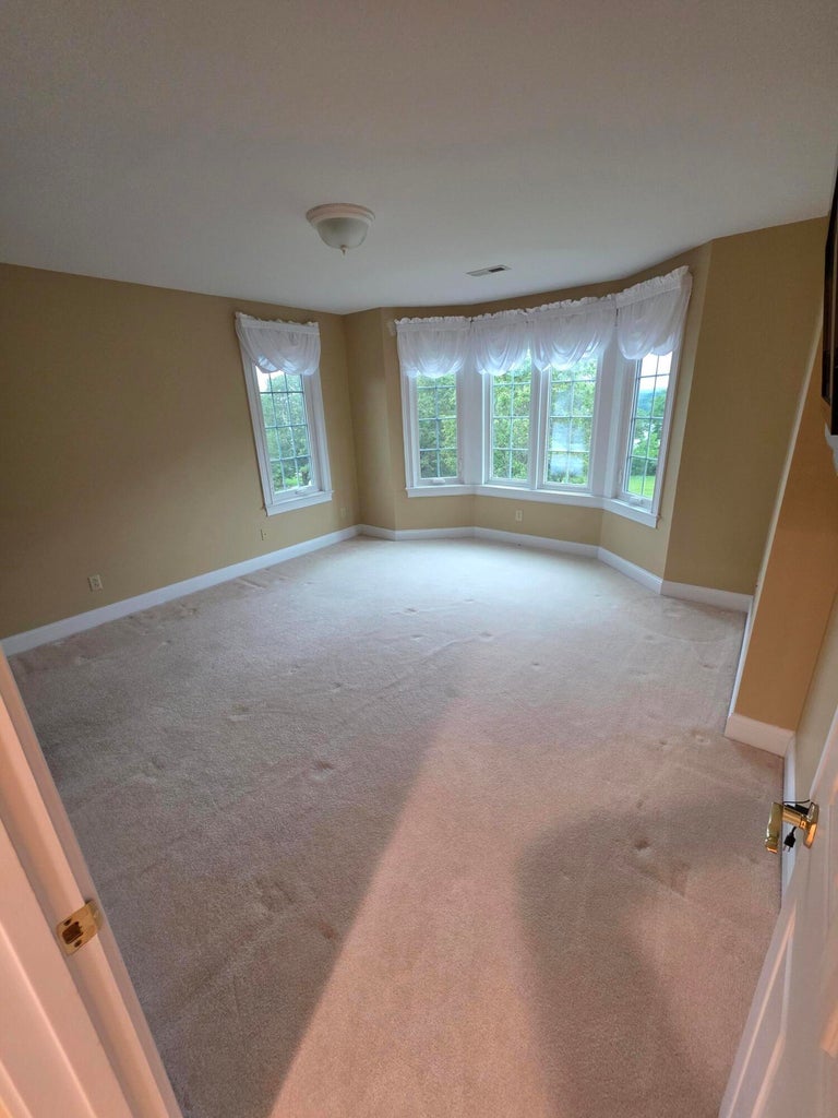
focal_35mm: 13
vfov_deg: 106.2
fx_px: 420
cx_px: 419
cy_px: 559
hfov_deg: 89.9
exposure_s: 1/60
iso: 320
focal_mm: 2.2
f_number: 1.9
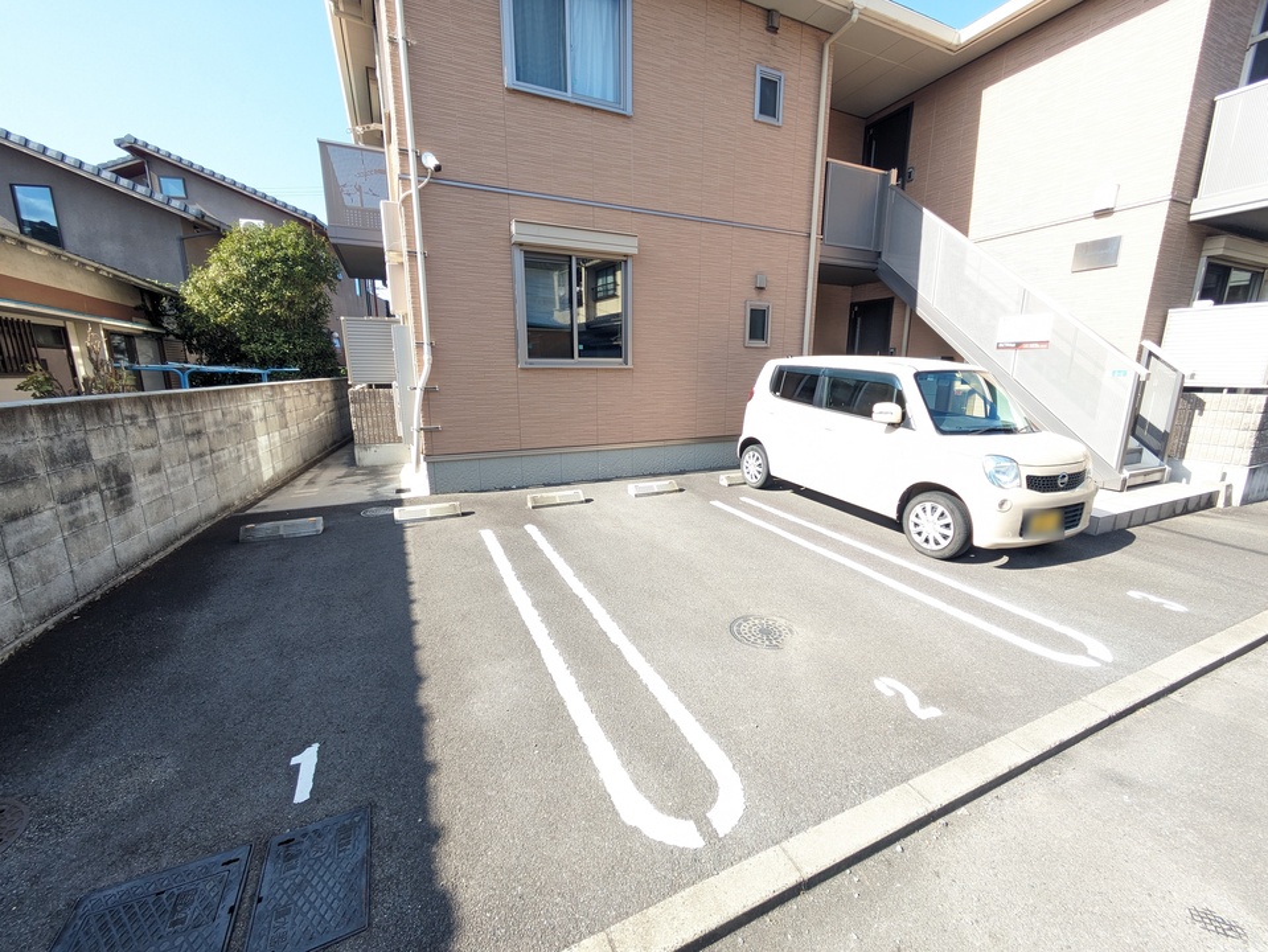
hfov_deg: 102.0
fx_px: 513
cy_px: 476
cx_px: 634
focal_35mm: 14
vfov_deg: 85.7
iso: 52
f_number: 2.2
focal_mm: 1.83
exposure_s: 1/312
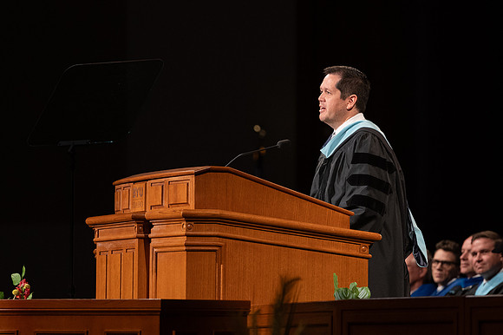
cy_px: 153
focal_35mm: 311
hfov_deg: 6.6
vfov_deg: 4.4
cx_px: 274
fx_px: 4338
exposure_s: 1/200
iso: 1250
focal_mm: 190
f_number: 2.8
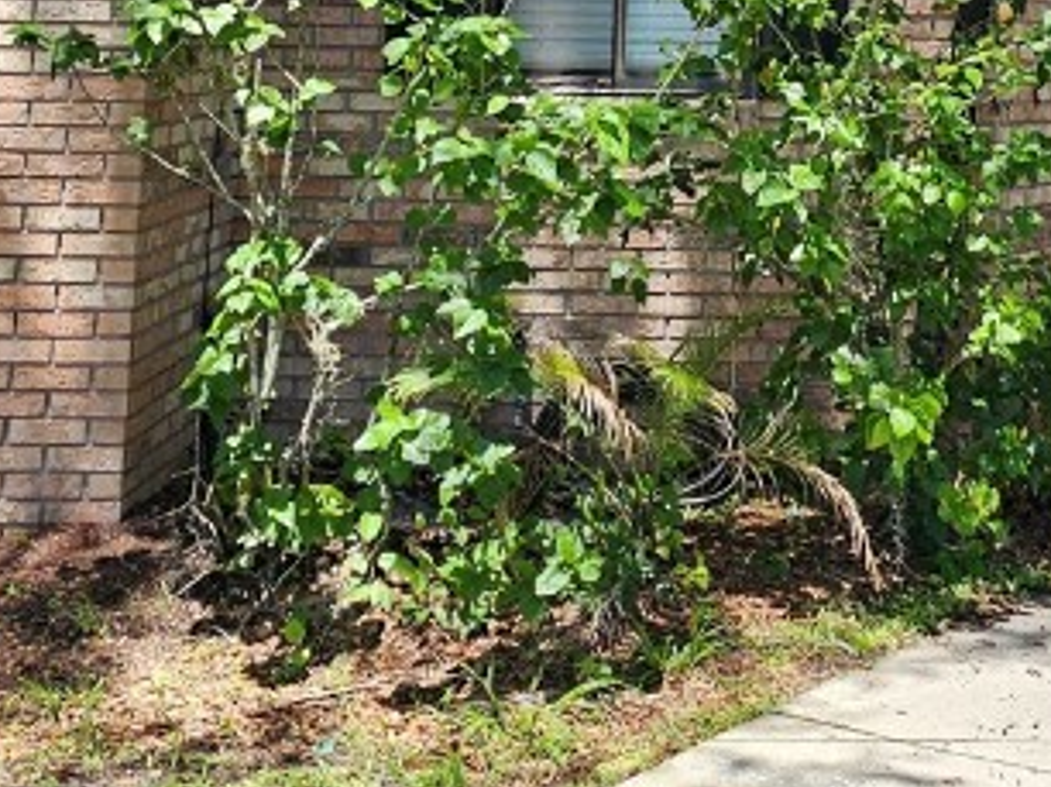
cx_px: 828
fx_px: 2336
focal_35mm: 77
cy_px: -196
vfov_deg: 18.0
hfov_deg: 25.0
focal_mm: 6.3
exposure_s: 1/173
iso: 10
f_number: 1.7
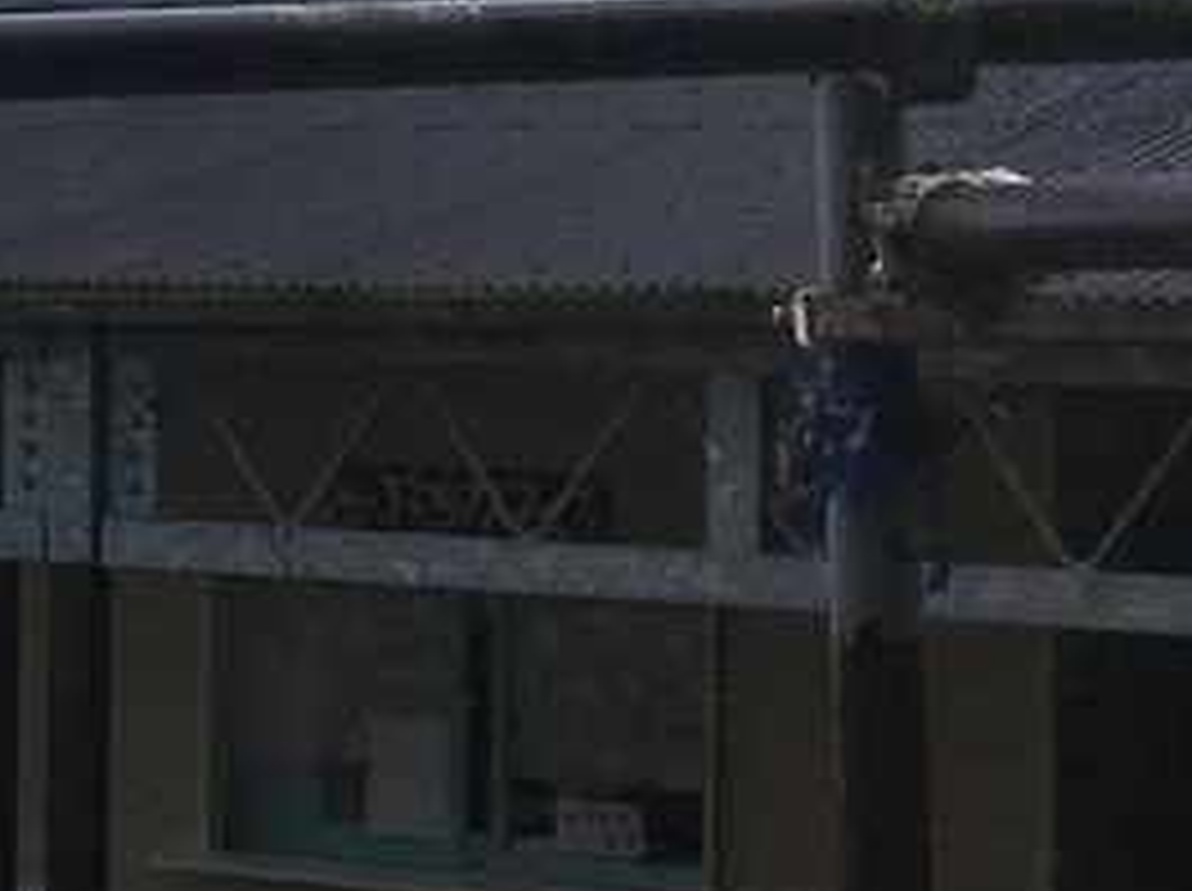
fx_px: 4367
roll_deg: -0.1
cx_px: -918
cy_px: 176
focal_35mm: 127
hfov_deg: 13.9
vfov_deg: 11.6
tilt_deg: +1.1
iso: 20
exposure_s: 1/3195
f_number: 1.8
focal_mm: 3.99
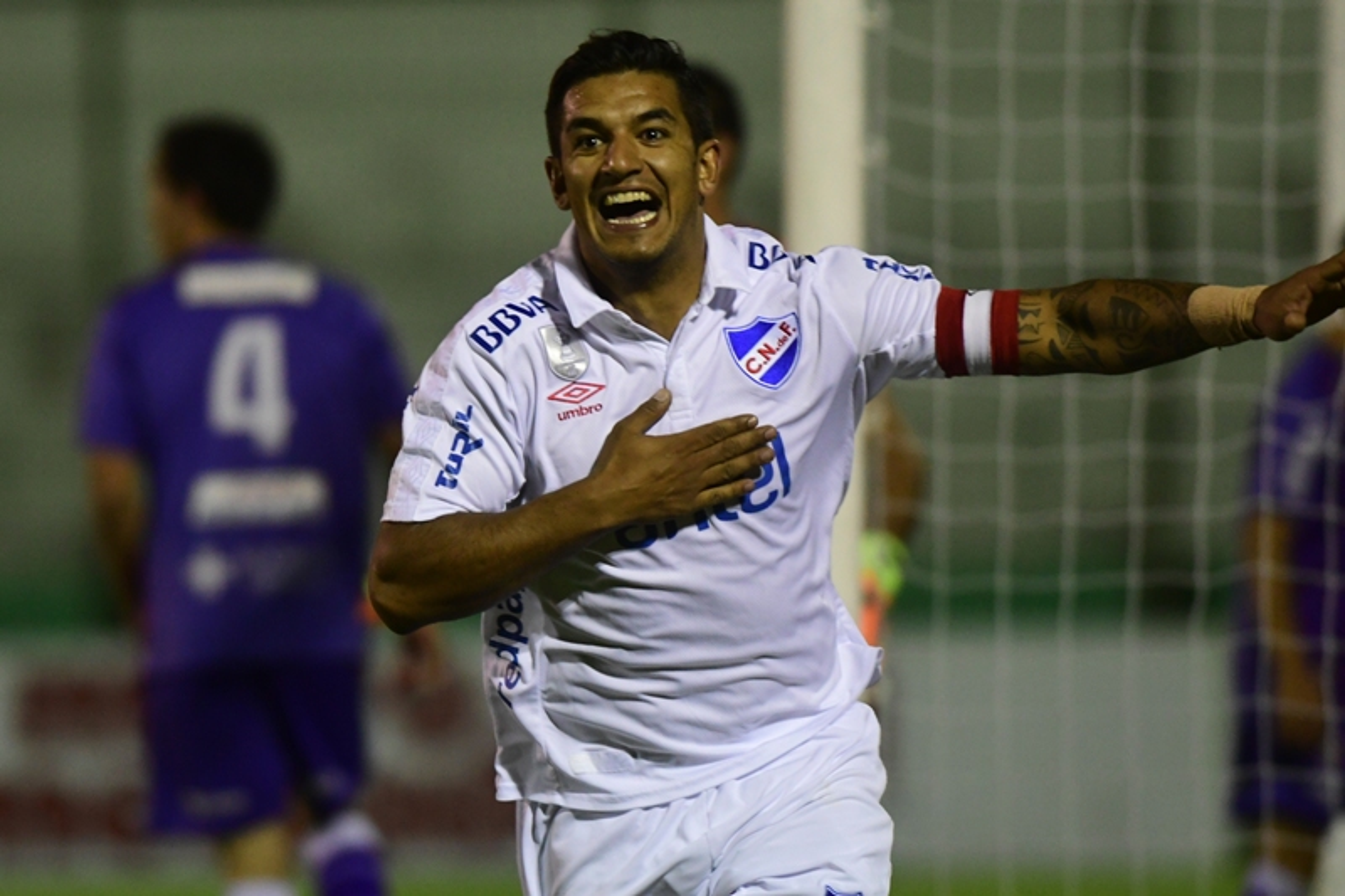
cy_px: 448
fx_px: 16808
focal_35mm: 450
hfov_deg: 4.6
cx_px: 672
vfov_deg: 3.1
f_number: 3.2
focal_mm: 300
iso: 3200
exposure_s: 1/500
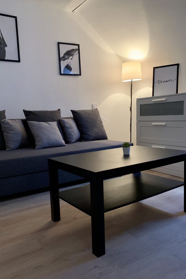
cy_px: 142
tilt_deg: -5.4
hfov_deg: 46.3
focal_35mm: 28
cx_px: 82
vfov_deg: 65.5
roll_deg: +2.2
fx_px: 217
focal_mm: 4.25
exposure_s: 1/25
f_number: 1.8
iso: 400
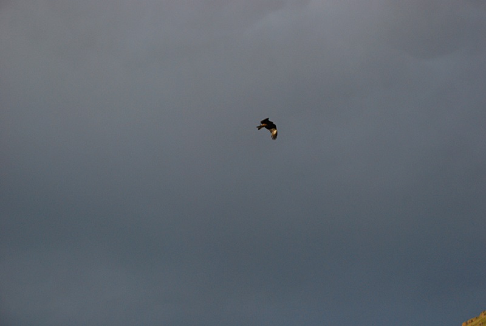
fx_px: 1176
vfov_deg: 15.8
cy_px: 163
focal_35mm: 87
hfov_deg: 23.3
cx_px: 243
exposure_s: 1/1250
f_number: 5.6
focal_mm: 58
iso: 400
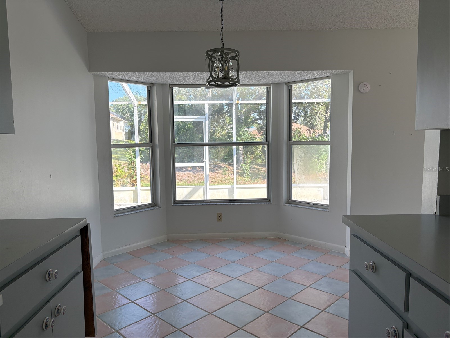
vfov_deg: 53.1
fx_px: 338
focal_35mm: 26
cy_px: 169
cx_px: 225
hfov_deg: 67.3
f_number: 1.6
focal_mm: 5.96
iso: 64
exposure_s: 1/478
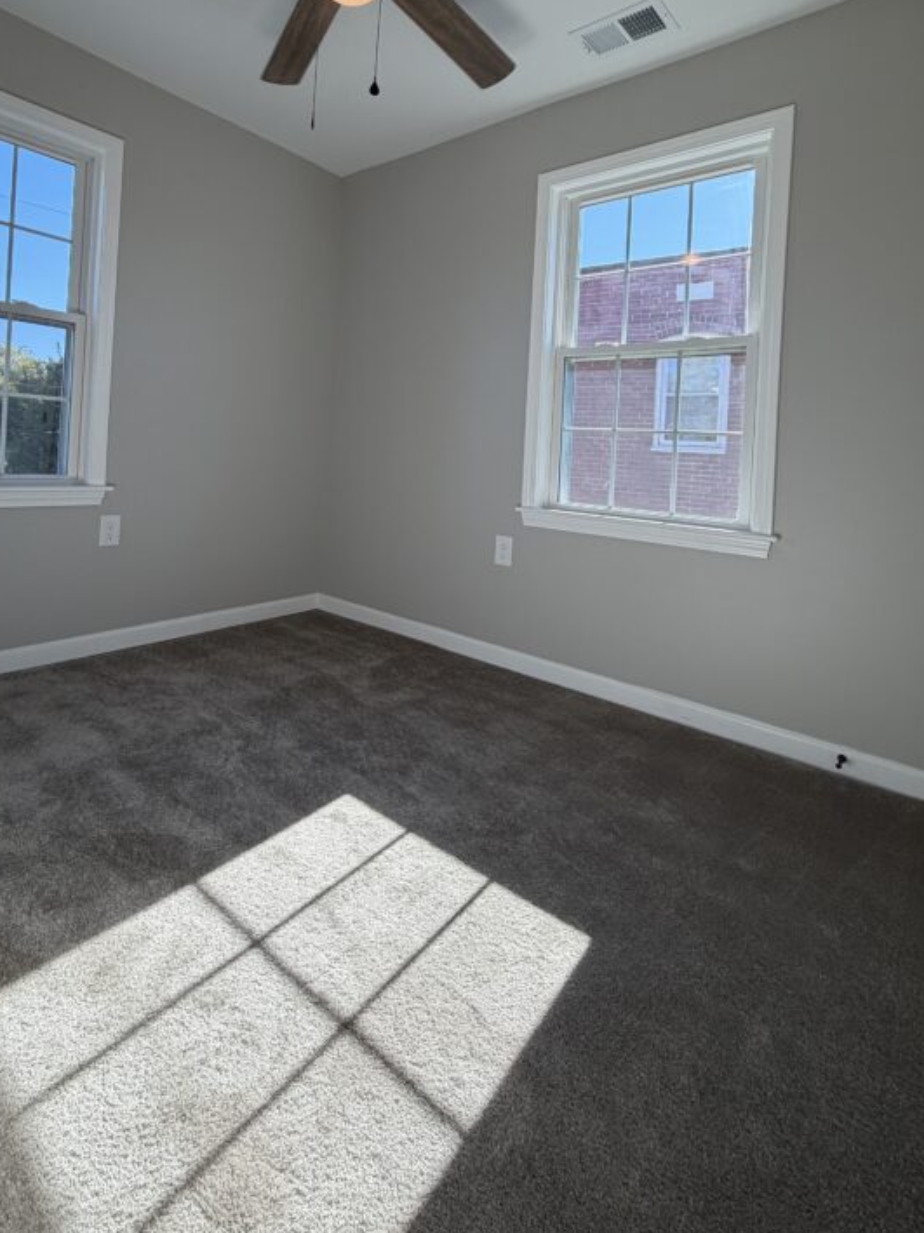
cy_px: 450
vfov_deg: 85.8
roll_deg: -3.7
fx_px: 641
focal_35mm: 18
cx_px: 408
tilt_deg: +2.2
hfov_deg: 71.3
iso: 40
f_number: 2.2
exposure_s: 1/221
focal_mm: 2.22
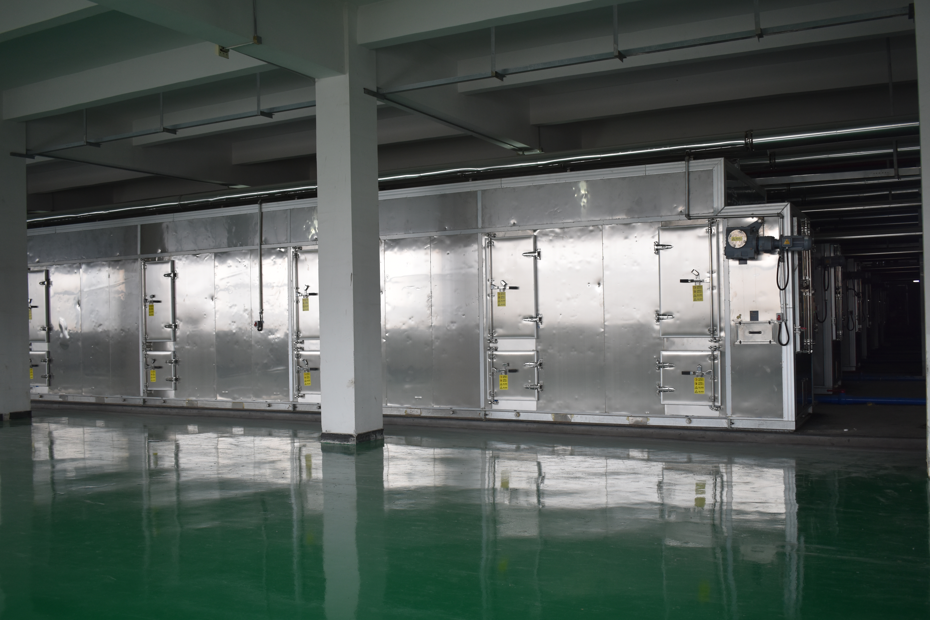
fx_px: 852
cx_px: 465
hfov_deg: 57.2
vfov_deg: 40.0
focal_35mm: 33
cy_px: 310
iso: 400
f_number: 4
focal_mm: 22
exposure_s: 1/60
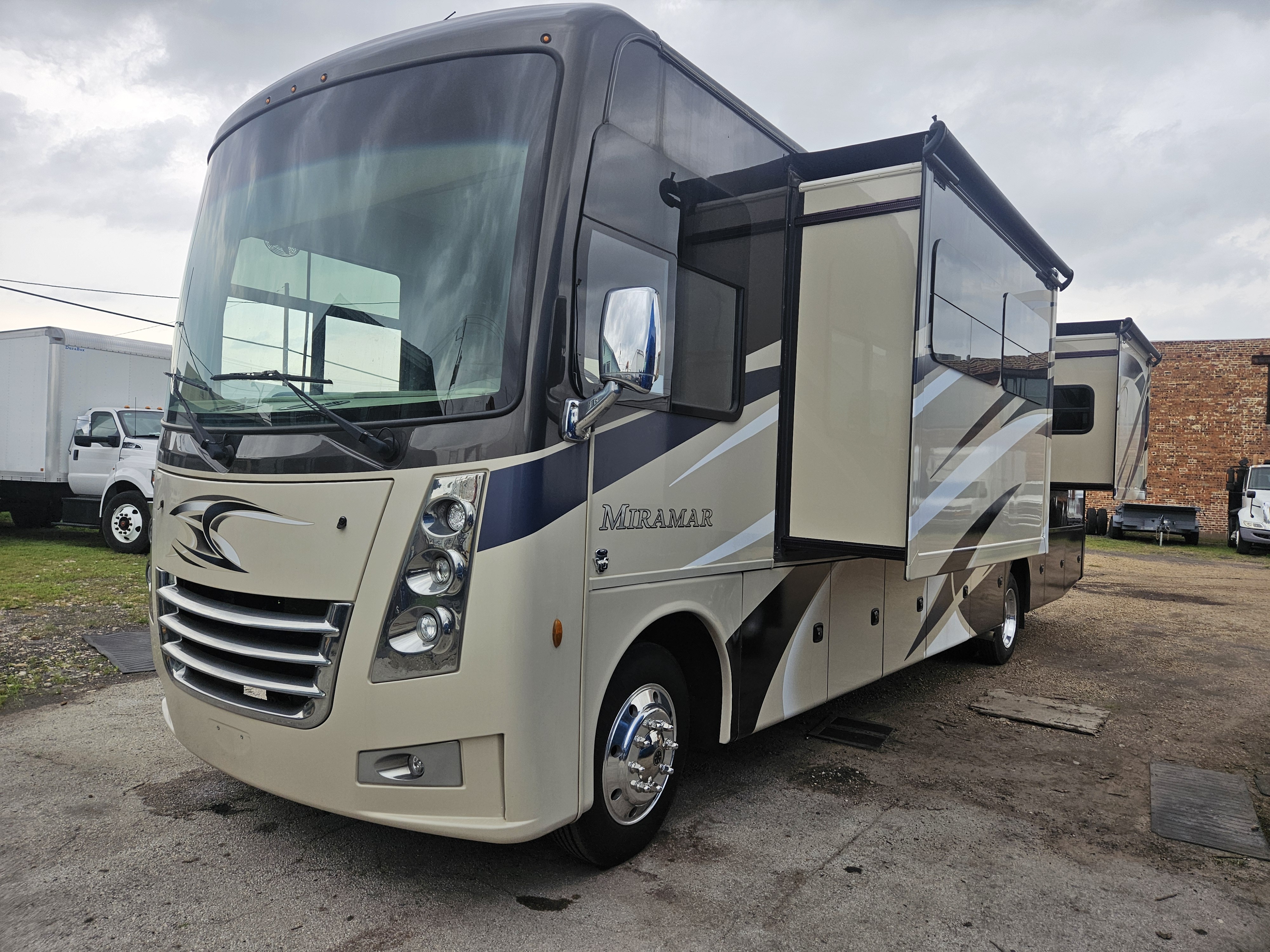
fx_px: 844
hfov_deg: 73.9
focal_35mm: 23
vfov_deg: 58.9
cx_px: 635
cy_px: 476
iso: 50
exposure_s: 1/1114
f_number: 1.8
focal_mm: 5.4
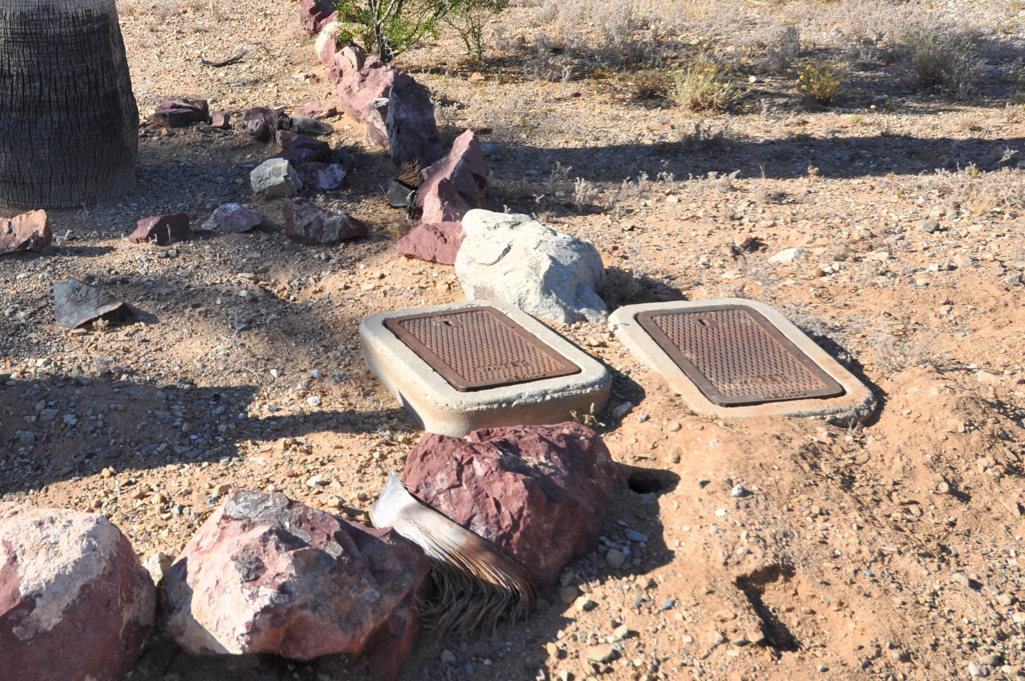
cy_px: 258
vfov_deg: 25.4
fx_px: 1507
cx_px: 209
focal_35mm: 53
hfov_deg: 36.3
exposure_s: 1/320
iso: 200
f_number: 9
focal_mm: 22
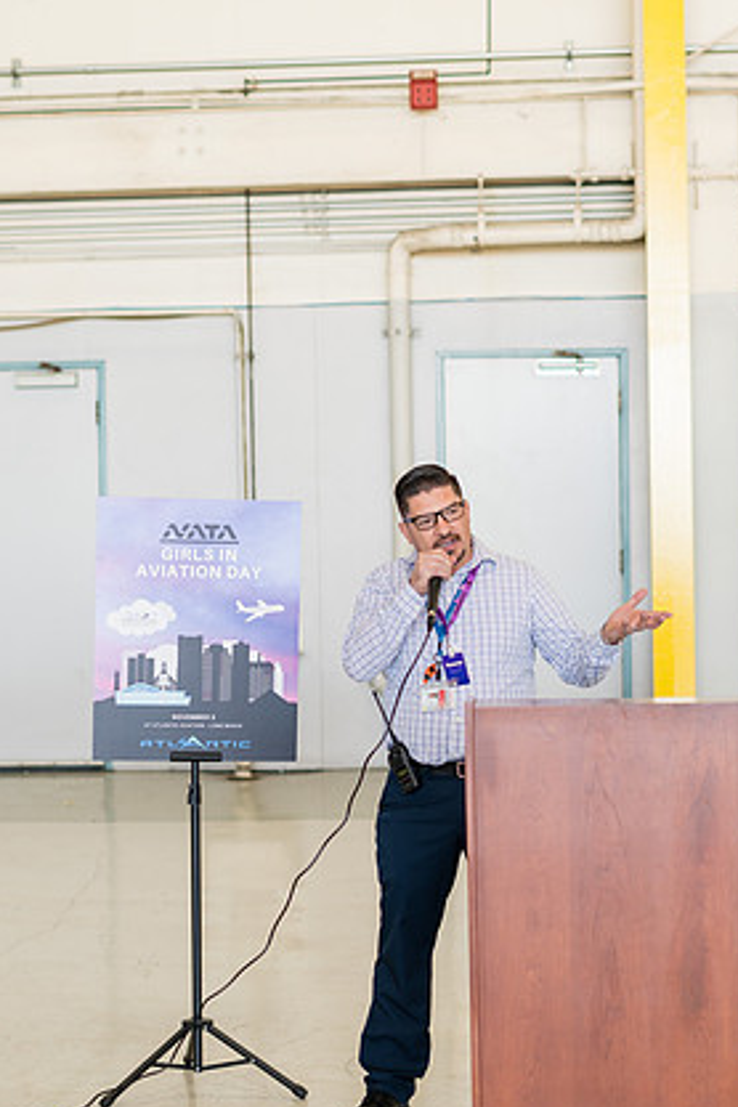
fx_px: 2491
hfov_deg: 16.9
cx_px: 366
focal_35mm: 81
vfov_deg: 25.1
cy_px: 573
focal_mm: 50
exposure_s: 1/200
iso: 250
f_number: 2.2
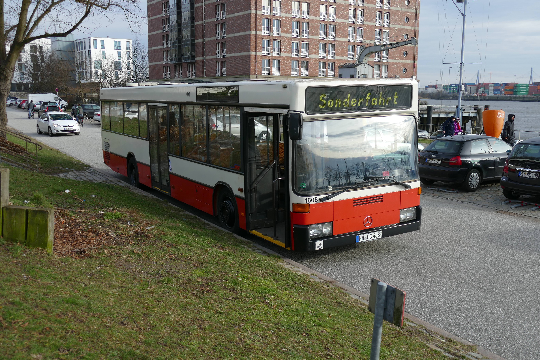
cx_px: 270
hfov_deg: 51.9
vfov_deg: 35.9
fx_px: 555
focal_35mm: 37
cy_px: 180
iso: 125
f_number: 3.1
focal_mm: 13.43
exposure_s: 1/400
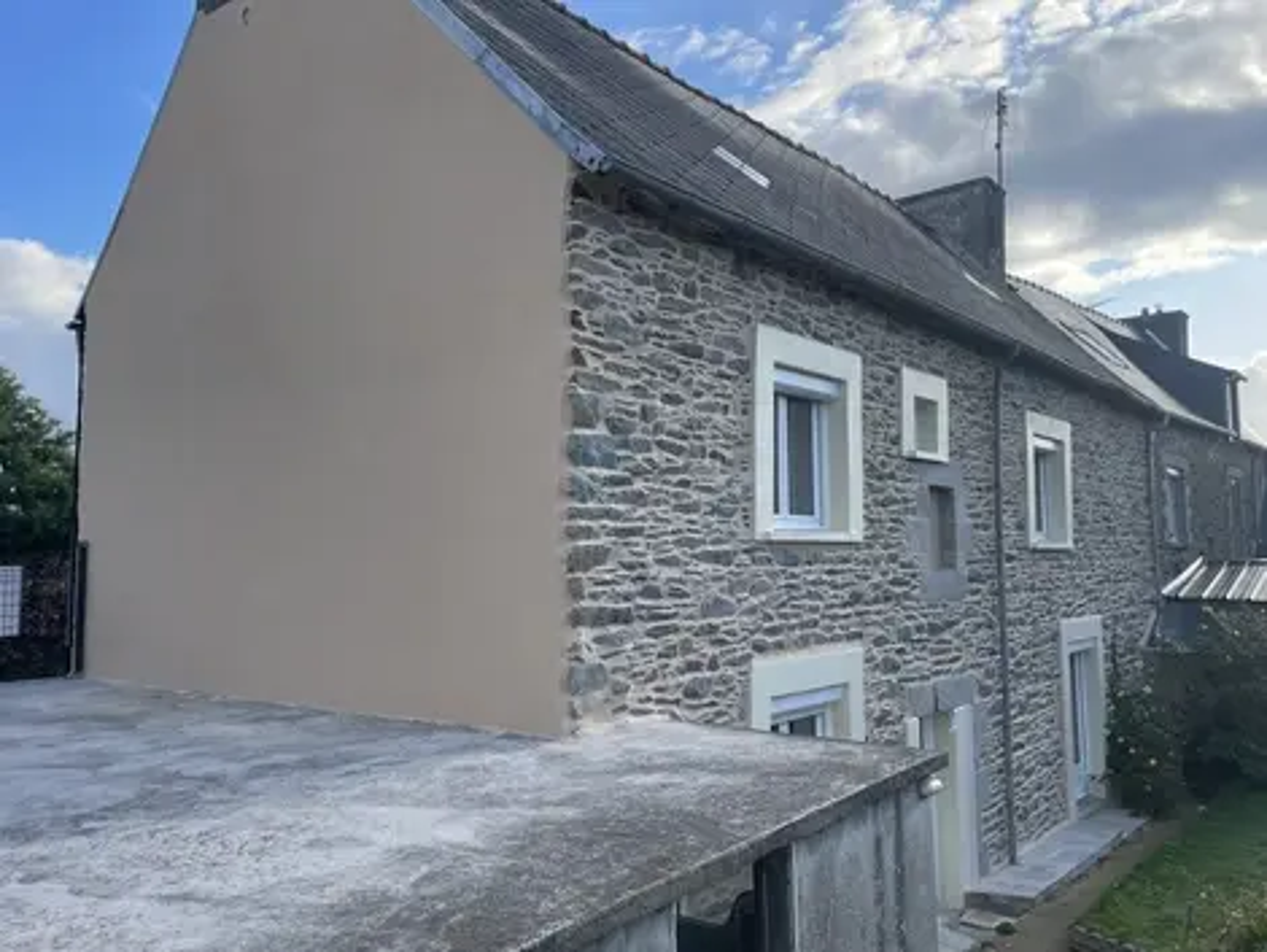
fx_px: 952
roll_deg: +1.1
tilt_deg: +7.6
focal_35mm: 26
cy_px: 476
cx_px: 634
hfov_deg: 67.3
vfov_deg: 53.1
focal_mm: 4.2
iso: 50
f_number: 1.6
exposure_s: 1/1855
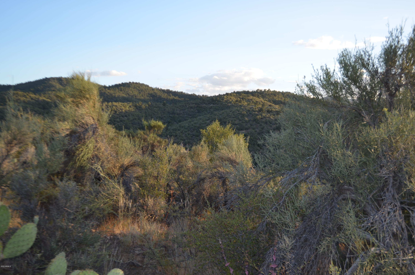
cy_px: 138
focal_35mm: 36
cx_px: 208
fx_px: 414
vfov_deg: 36.7
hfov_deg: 53.2
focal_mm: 24
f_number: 4
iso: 125
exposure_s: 1/200
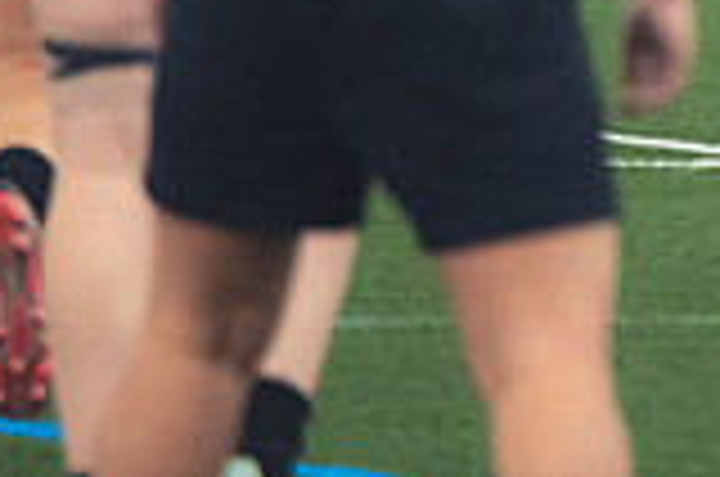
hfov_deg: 2.1
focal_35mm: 981
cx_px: 810
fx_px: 19581
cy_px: -387
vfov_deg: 1.4
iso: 3600
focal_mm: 180
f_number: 2.8
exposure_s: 1/320
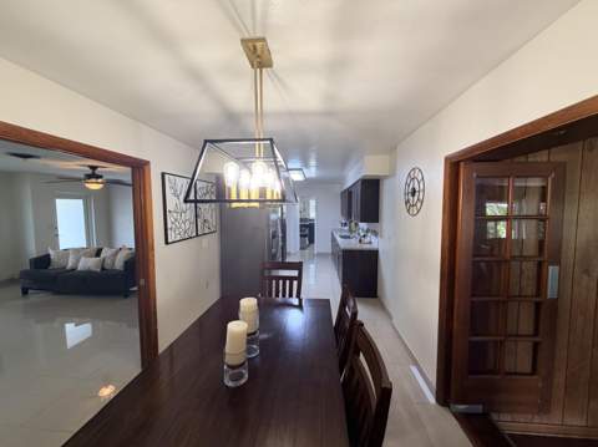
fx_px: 242
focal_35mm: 14
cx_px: 299
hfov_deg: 102.1
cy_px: 224
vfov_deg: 85.6
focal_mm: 2.22
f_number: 2.2
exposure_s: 1/60
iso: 200
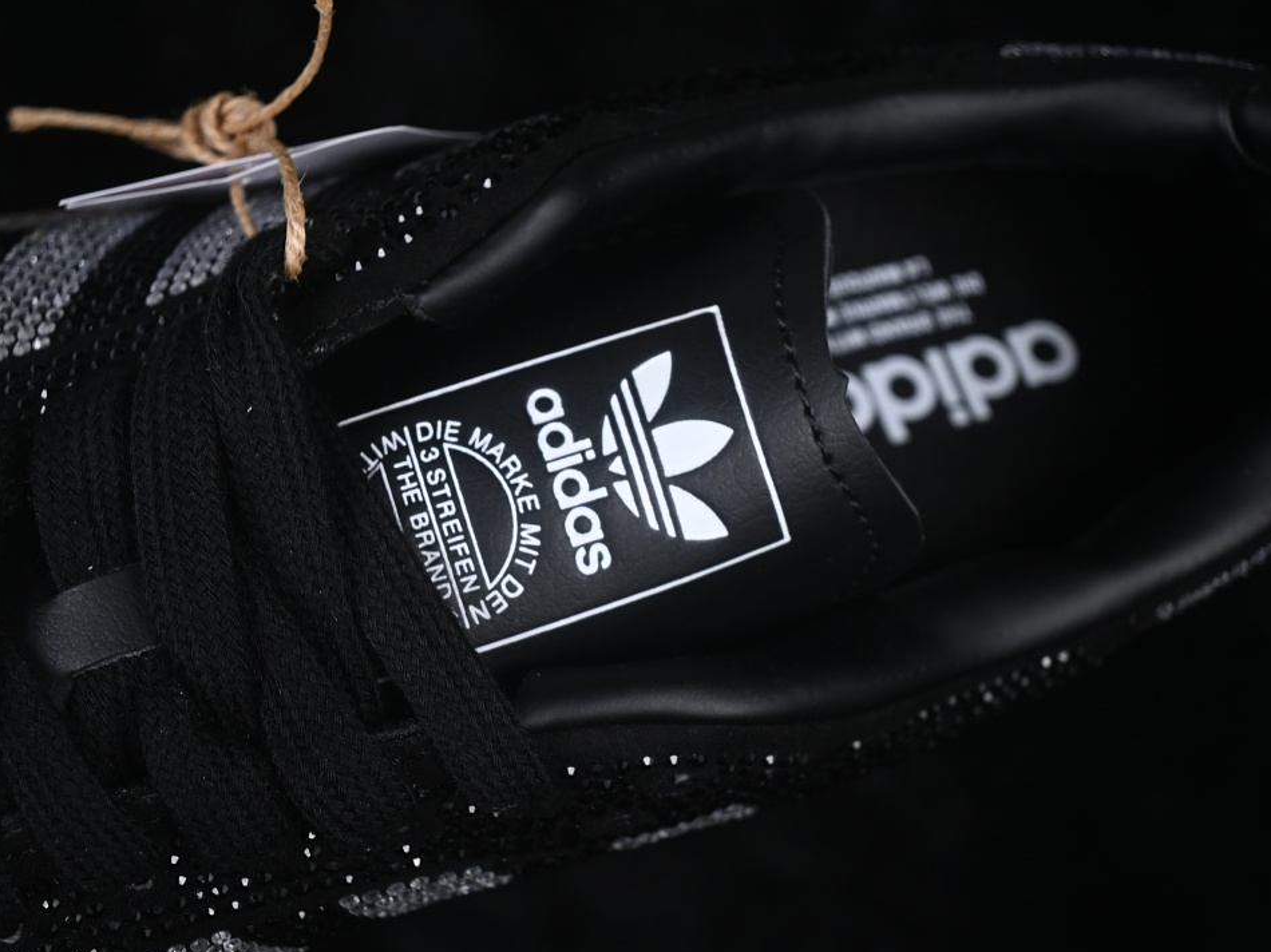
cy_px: 477
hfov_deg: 23.8
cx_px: 611
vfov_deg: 18.0
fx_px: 3010
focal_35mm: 82
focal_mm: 50
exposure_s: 1/60
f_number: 6.3
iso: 160
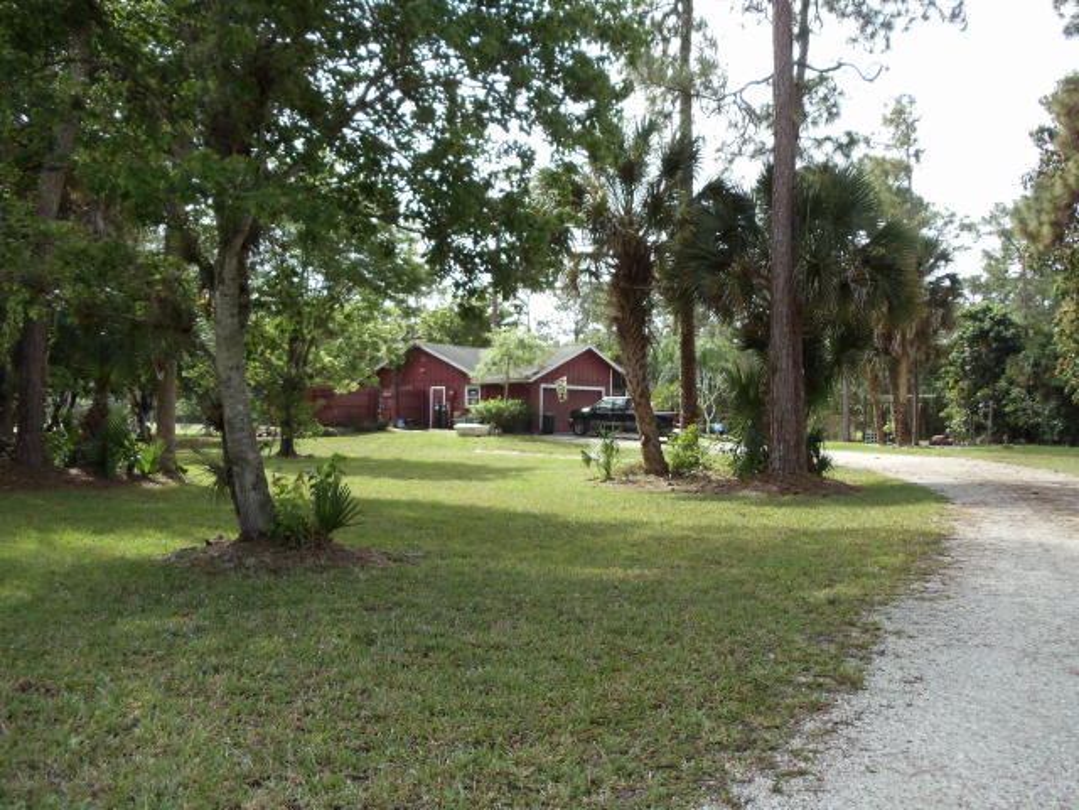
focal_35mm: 44
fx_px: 1372
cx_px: 540
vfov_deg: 32.9
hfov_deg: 42.9
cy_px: 405
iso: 100
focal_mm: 6
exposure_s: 1/320
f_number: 3.5
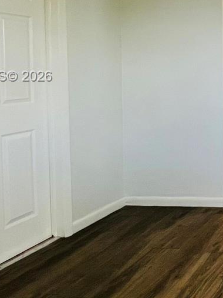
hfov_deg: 25.7
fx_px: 352
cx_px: 339
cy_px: 77
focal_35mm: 41
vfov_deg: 44.4
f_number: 1.8
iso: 200
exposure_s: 1/120
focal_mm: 1.57
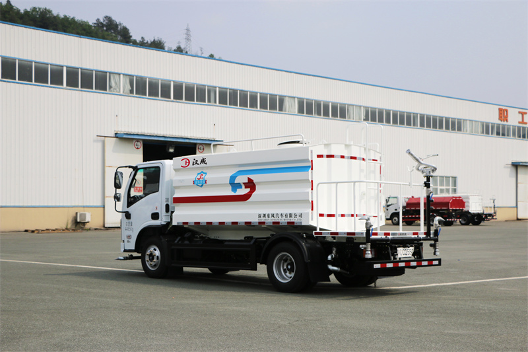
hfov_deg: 50.7
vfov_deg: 35.0
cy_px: 176
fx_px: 557
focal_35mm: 38
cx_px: 264
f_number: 3.2
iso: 100
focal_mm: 38
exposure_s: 1/1000
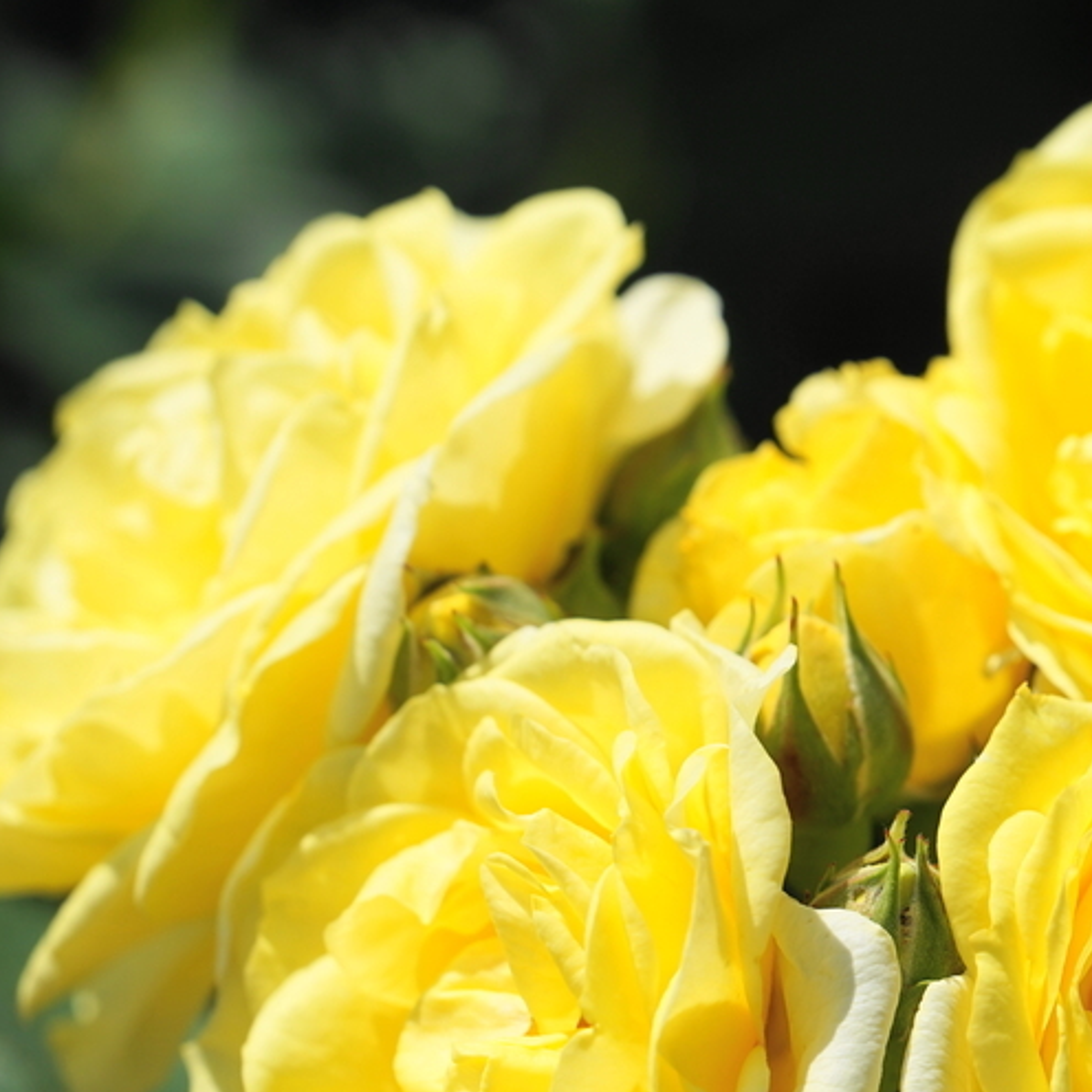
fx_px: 22021
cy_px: 724
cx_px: 1154
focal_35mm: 617
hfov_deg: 2.8
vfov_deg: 2.8
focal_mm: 300
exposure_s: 1/800
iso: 100
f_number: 7.1
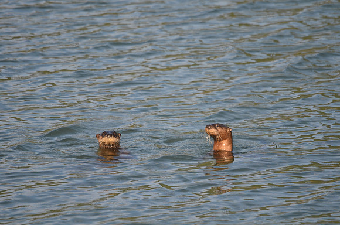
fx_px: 4241
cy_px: 112
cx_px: 170
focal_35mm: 450
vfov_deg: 3.0
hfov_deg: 4.6
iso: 400
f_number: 5.6
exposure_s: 1/1250
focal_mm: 300
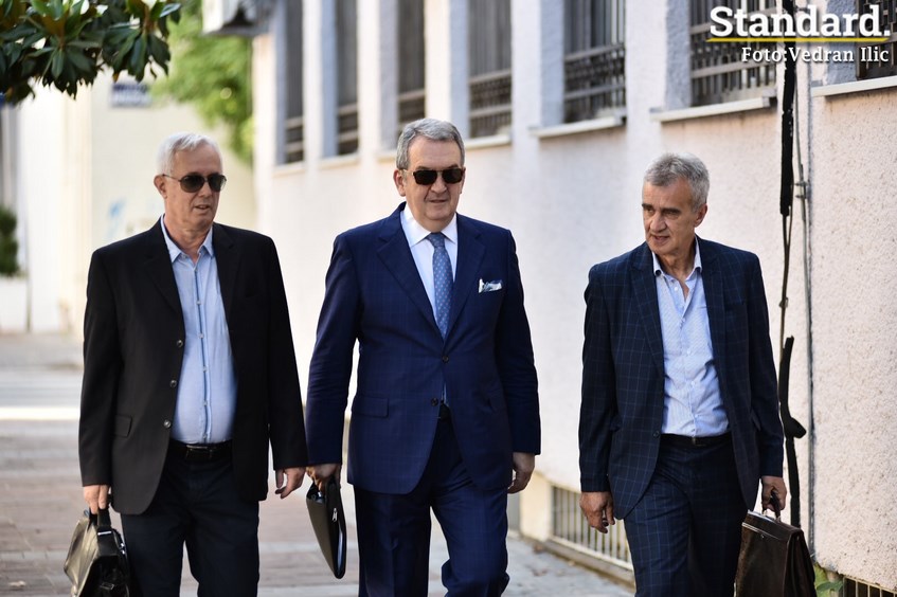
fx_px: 3362
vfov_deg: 10.2
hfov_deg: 15.2
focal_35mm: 135
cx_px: 448
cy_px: 298
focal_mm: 135
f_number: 2.8
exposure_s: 1/500
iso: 500
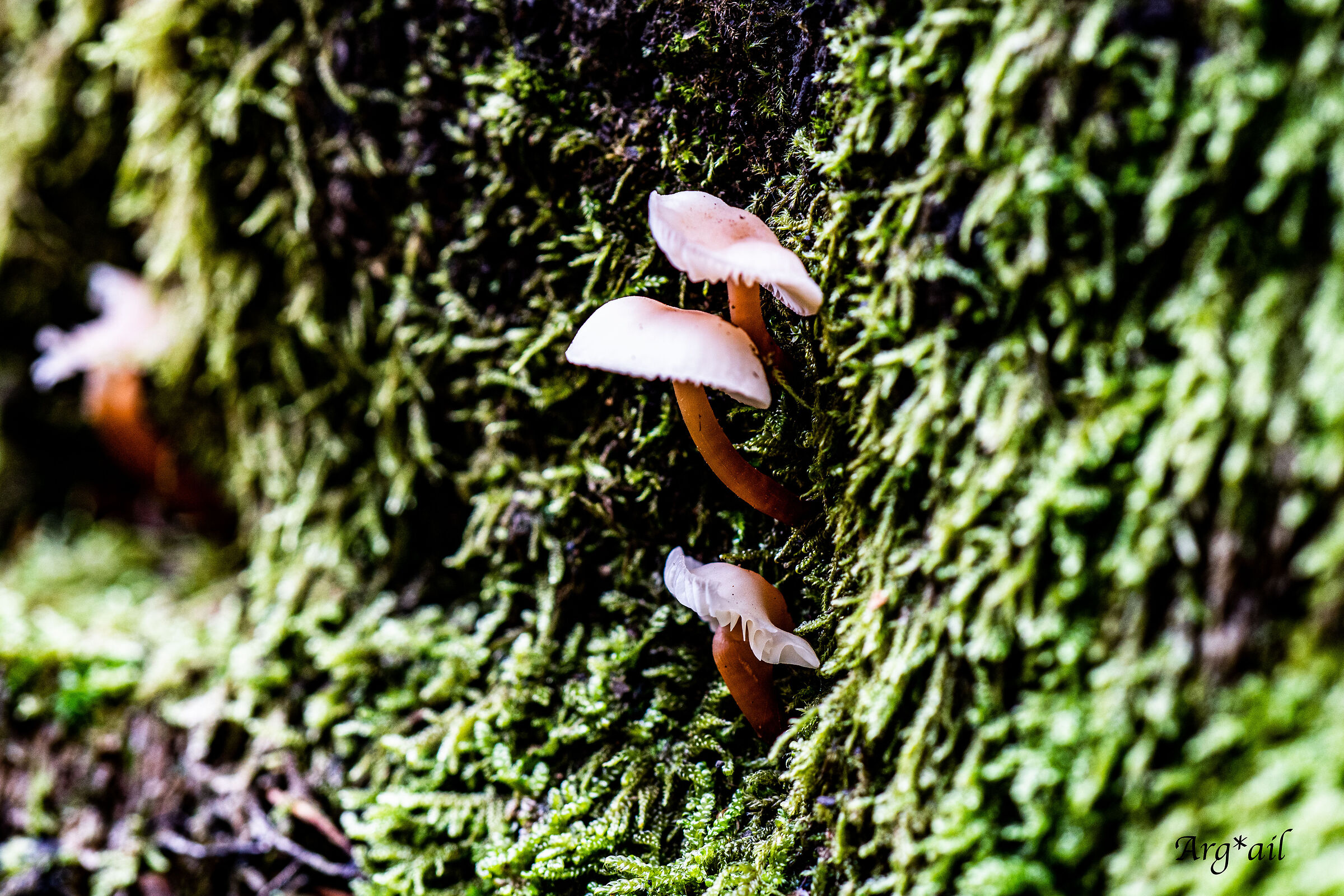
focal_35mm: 75
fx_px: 2800
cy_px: 448
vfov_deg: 18.2
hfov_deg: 27.0
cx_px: 672
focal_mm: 50
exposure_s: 1/80
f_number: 4
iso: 640
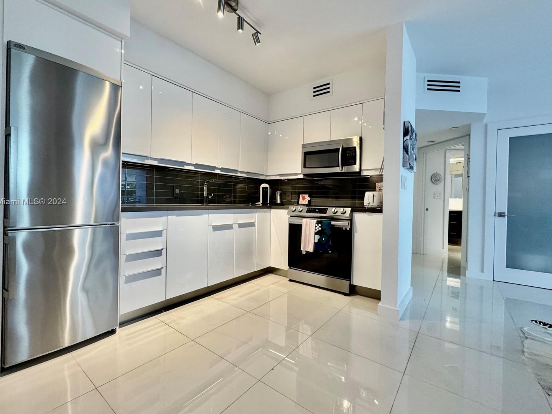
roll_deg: -1.5
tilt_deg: -1.1
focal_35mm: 16
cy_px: 202
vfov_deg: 78.1
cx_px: 256
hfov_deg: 94.3
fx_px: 255
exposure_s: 1/120
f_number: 2.2
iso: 250
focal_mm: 2.22
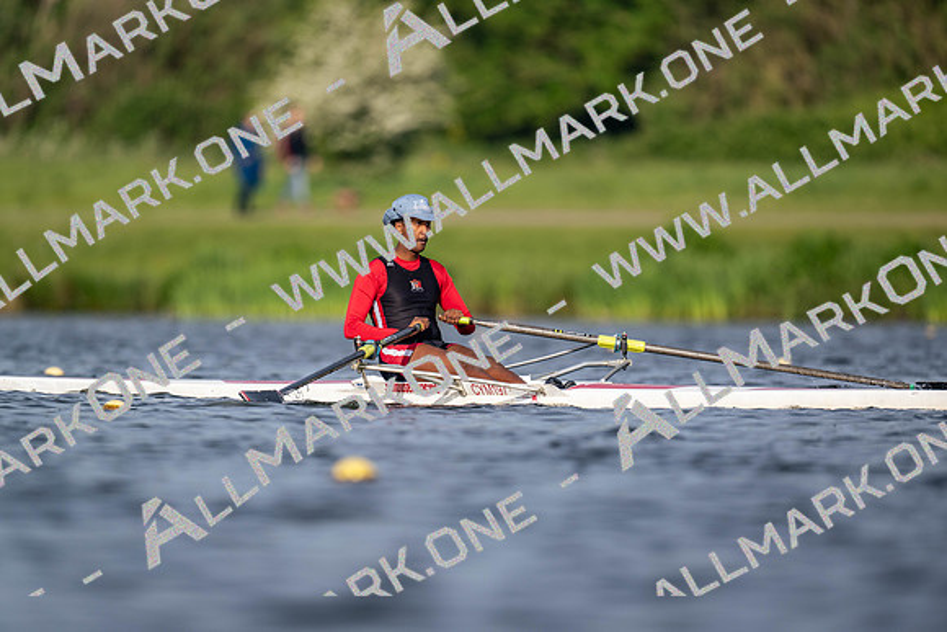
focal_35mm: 600
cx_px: 474
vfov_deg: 2.3
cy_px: 316
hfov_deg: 3.4
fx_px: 15786
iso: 220
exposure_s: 1/2500
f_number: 4
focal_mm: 600
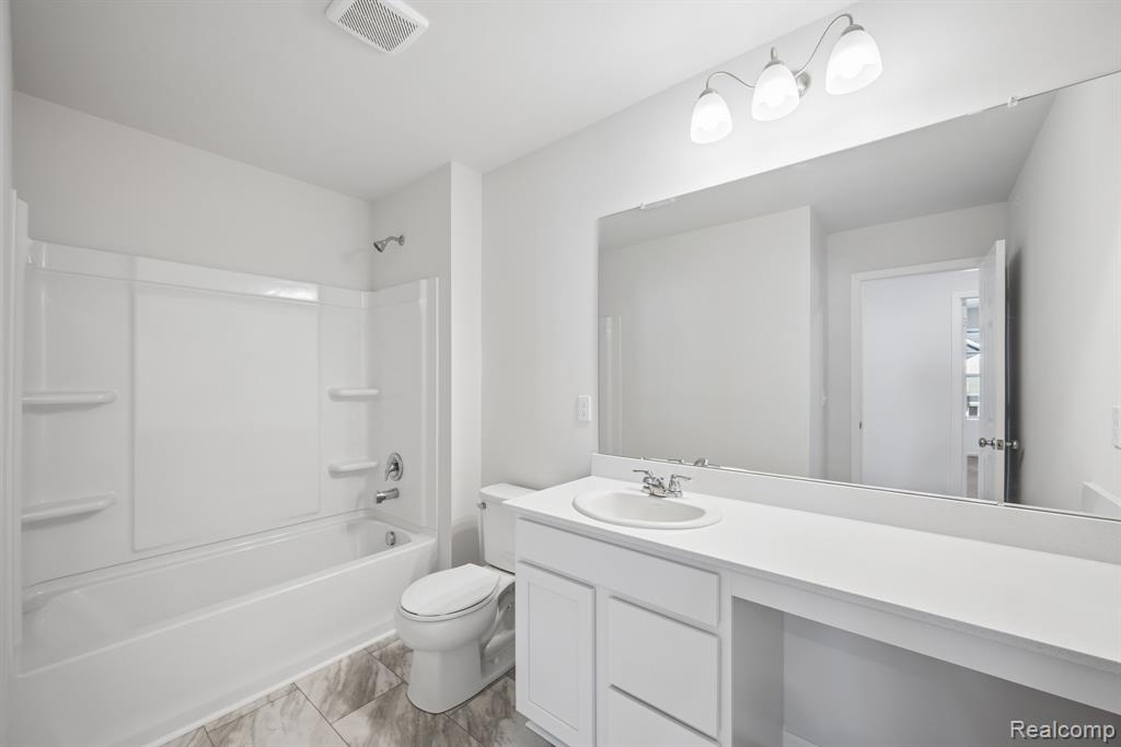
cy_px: 374
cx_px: 560
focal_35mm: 14
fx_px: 436
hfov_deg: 104.2
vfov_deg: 81.2
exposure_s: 1.3
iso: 64
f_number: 9
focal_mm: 14
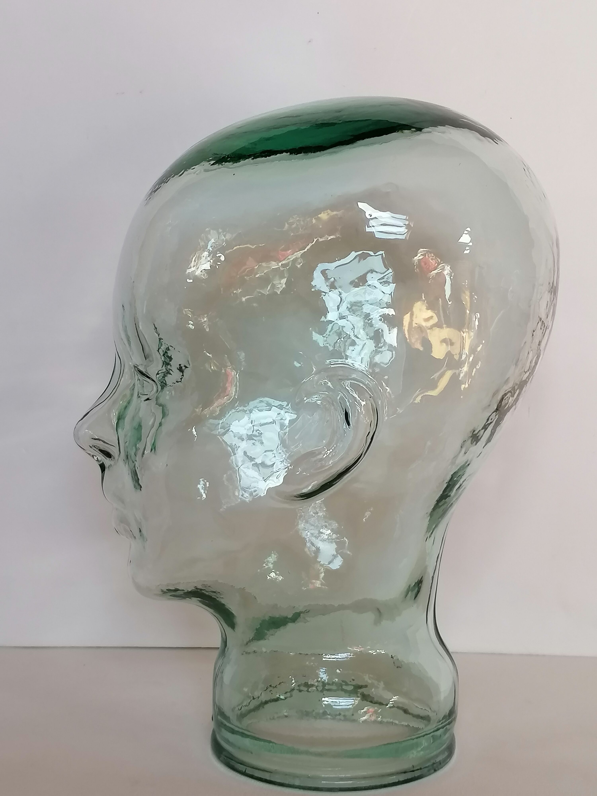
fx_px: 1242
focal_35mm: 54
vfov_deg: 35.5
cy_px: 398
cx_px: 298
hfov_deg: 27.0
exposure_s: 1/100
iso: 100
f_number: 1.8
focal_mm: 4.75
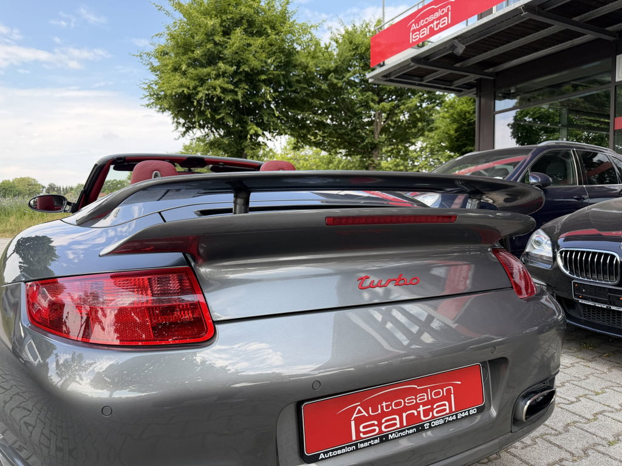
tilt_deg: -3.1
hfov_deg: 71.6
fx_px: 431
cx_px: 311
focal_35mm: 24
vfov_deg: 56.8
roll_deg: +2.1
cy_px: 233
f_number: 1.78
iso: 100
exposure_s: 1/888
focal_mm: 6.76
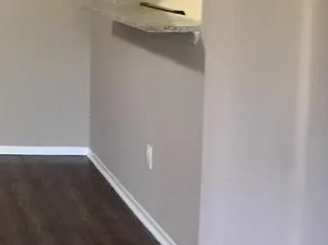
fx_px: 919
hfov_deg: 19.0
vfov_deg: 15.1
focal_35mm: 97
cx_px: -77
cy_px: 25
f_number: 2.4
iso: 200
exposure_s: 1/30
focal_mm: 3.3
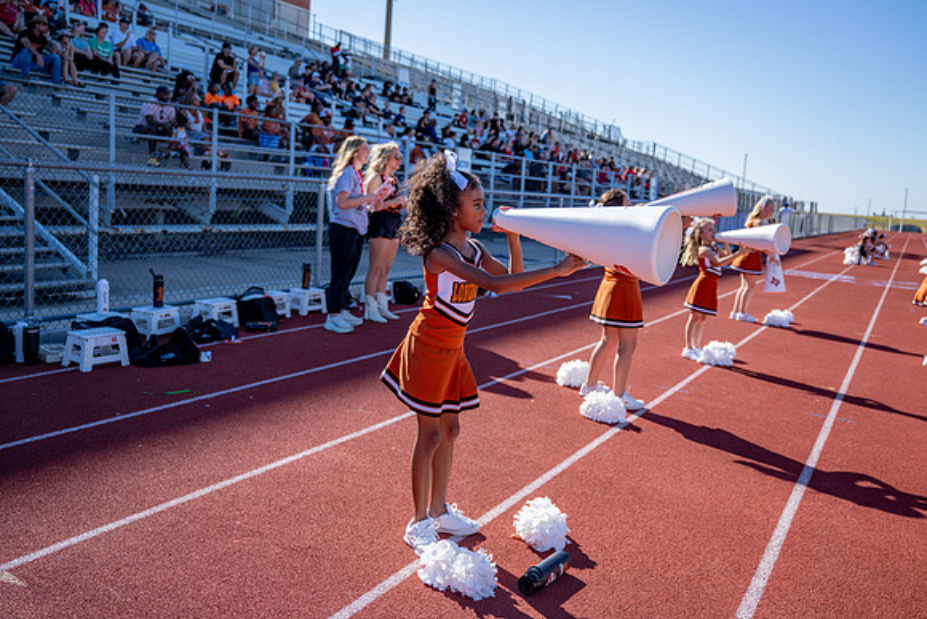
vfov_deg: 42.5
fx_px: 795
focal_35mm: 31
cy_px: 284
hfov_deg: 60.4
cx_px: 501
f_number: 2.8
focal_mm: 28.3
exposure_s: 1/1600
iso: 100
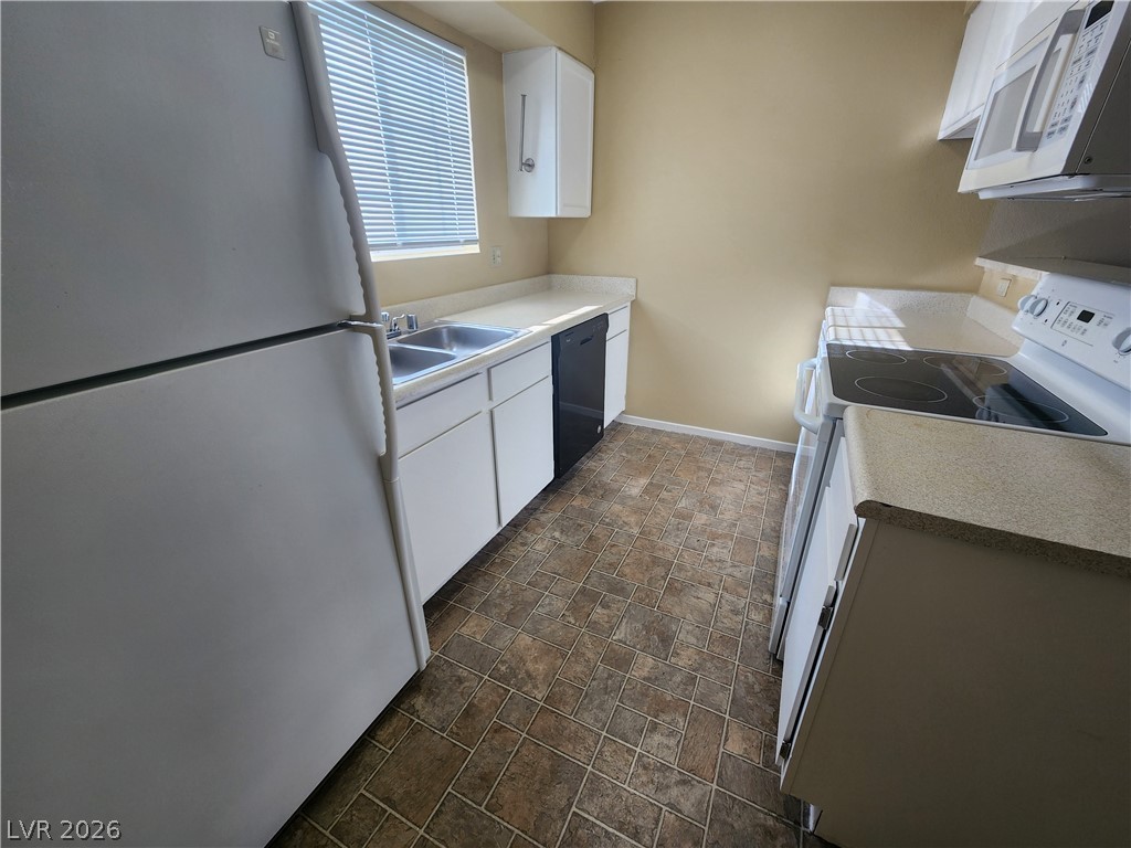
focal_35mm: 13
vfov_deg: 89.9
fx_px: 425
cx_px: 566
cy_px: 424
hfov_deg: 106.2
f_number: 2.2
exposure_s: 1/60
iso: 64
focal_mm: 2.2
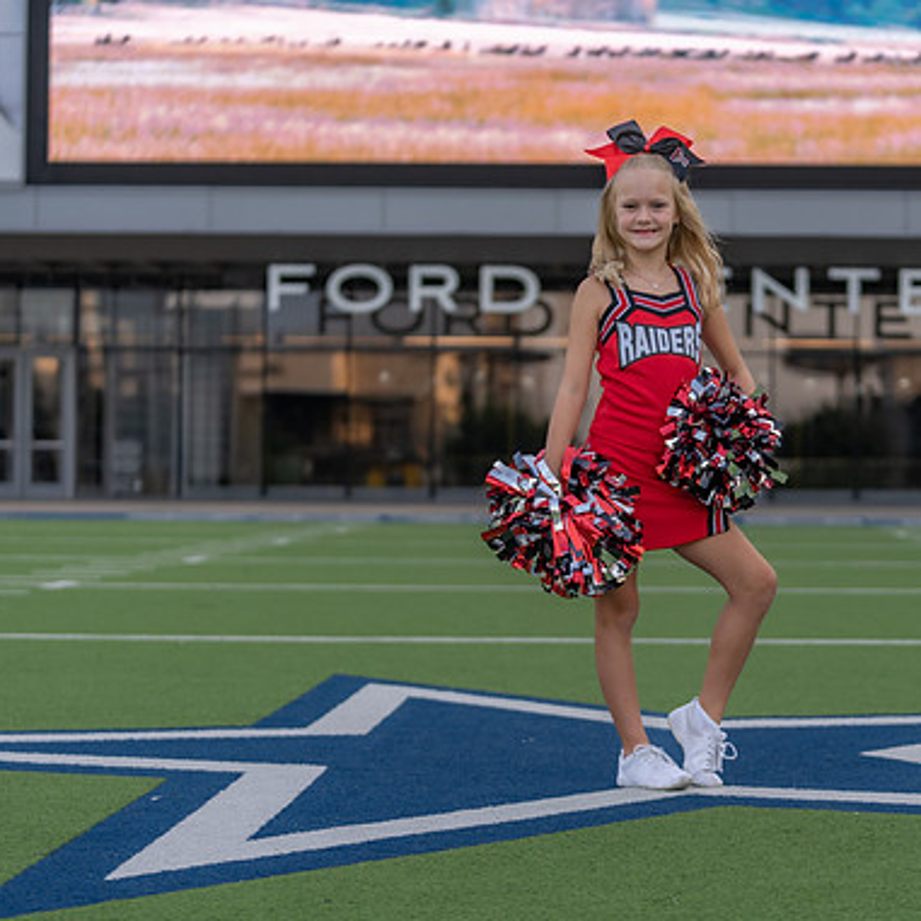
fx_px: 2769
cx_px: 650
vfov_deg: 18.9
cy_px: 463
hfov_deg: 18.8
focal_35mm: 92
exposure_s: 1/320
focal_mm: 70
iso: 160
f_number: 2.8
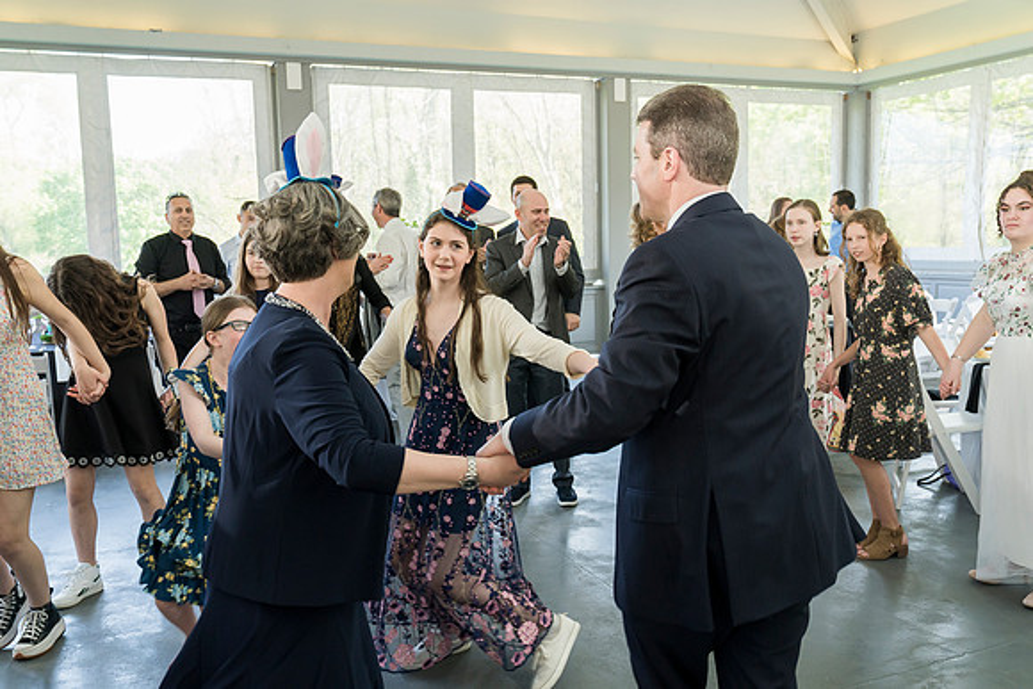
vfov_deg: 42.3
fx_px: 890
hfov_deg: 60.3
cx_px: 516
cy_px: 344
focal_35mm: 31
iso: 1250
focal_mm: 31
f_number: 5
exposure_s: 1/200
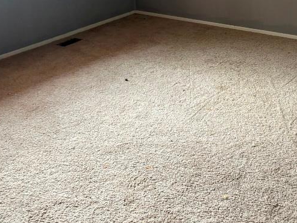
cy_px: 37
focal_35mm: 54
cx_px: 245
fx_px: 463
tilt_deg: -15.0
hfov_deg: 34.3
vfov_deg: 26.4
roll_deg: -0.5
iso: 400
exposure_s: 1/60
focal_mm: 5.96
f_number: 1.6
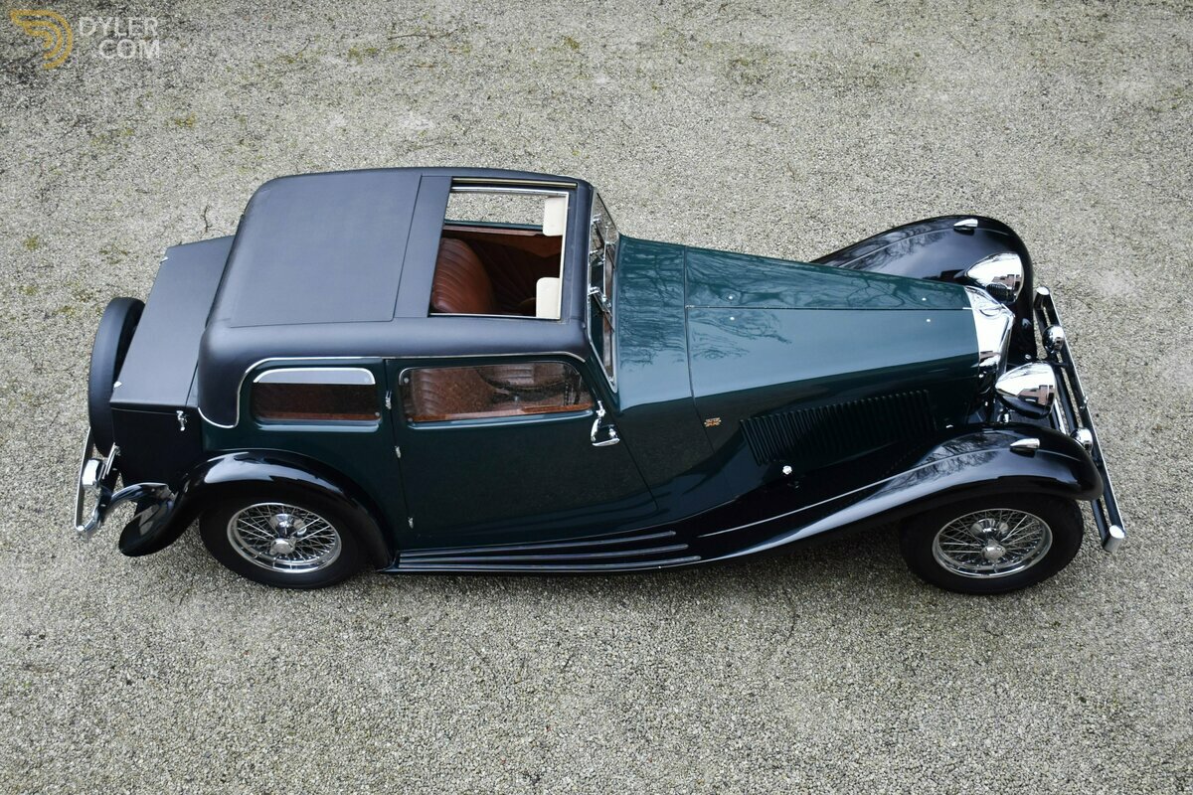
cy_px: 398
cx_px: 596
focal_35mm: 34
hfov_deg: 55.1
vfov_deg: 38.4
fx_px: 1143
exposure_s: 1/200
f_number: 3.8
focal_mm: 23
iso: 800
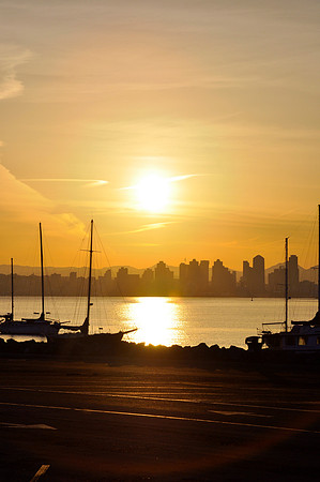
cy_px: 241
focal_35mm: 105
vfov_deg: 19.5
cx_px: 160
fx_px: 1403
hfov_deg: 13.0
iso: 200
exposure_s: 1/1600
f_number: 11
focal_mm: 70
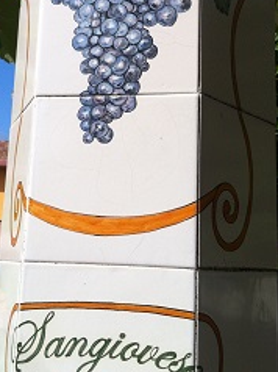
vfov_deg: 32.4
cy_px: 123
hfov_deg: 24.7
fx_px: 633
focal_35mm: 59
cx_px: 111
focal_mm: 3.85
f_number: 2.8
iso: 80
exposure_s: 1/2155
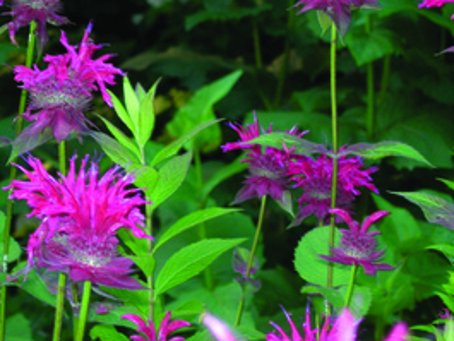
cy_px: 98
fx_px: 2519
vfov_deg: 7.7
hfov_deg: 10.3
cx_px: 99
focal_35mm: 192
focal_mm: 23.4
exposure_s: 1/60.1
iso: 89
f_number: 4.9
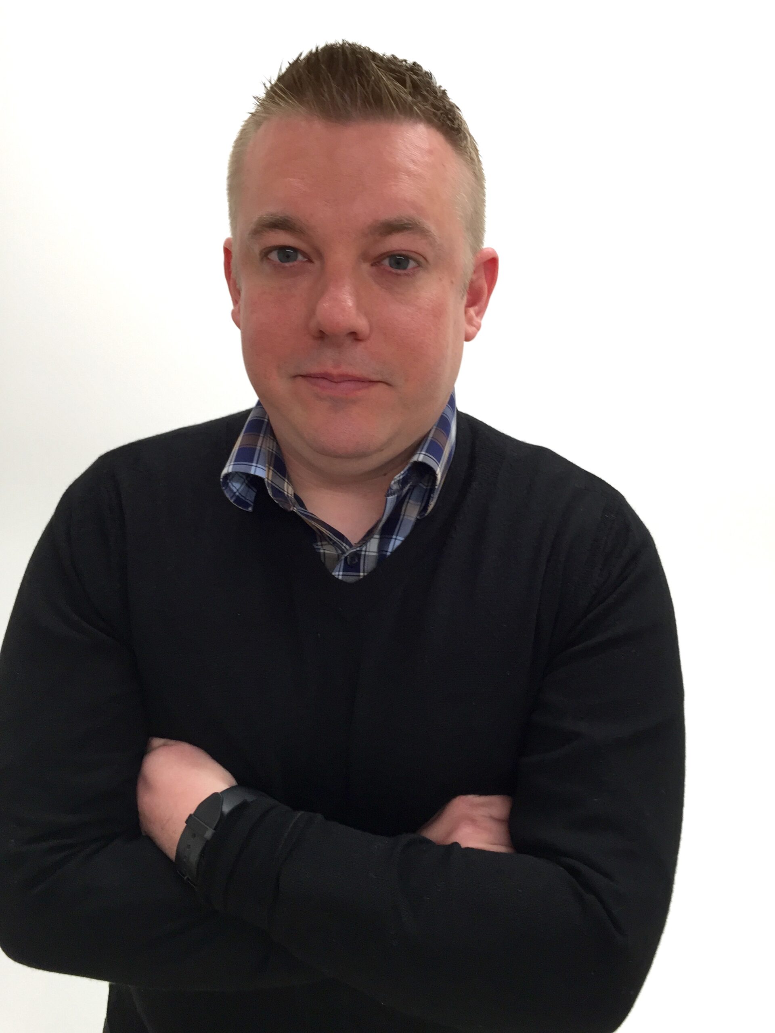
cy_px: 516
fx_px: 866
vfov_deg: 61.7
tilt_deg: -18.7
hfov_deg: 48.2
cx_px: 388
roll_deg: -6.5
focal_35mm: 29
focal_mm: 4.15
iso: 80
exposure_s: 1/30
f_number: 2.2
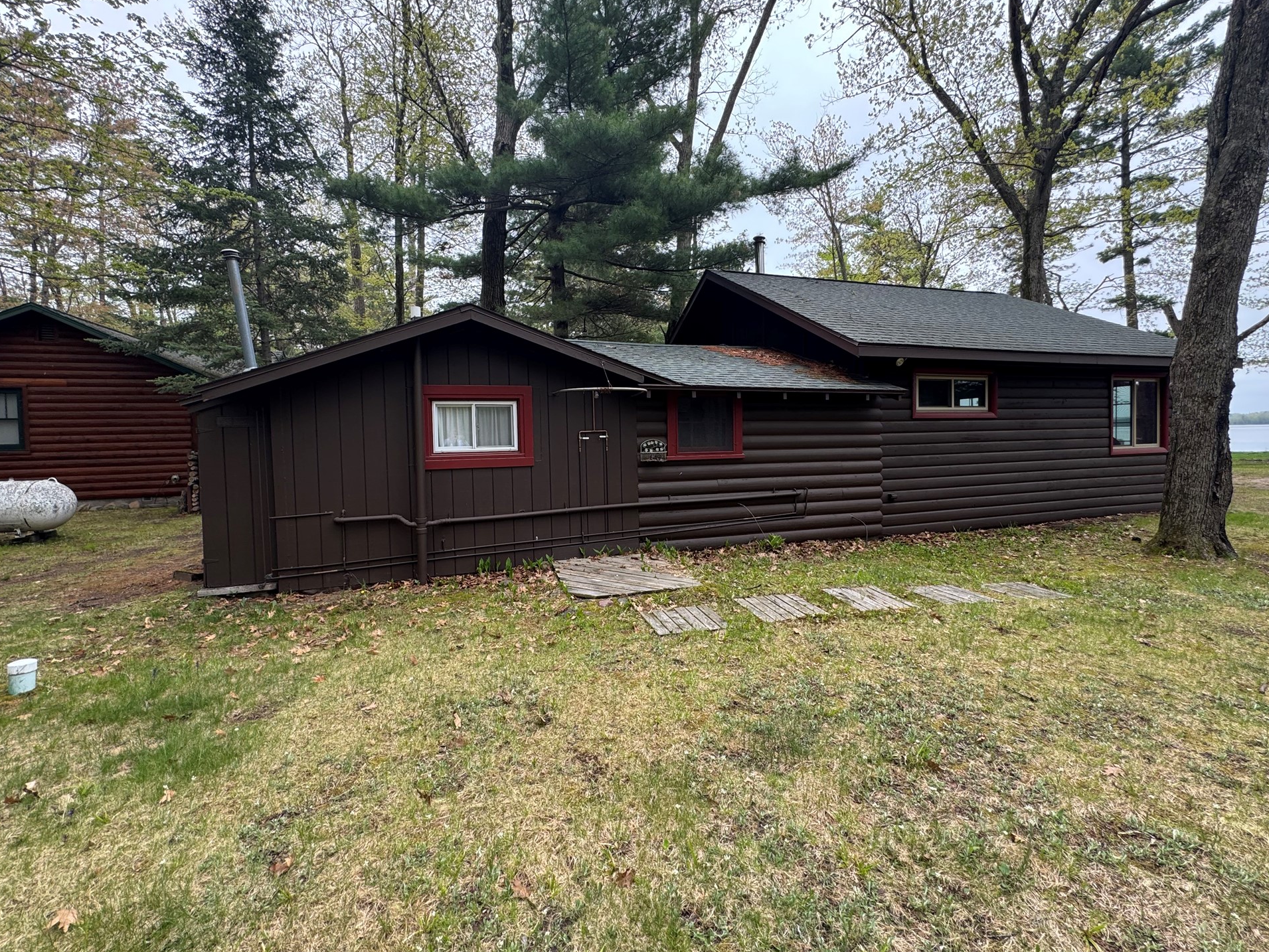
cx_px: 641
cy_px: 450
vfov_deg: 81.7
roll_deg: +0.5
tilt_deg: -2.1
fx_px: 550
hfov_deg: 98.2
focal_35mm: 15
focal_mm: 2.22
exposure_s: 1/122
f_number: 2.2
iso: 40
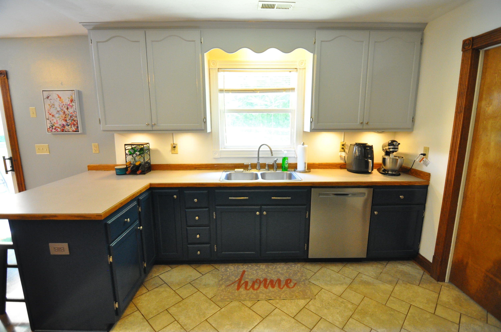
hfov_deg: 95.1
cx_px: 250
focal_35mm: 16
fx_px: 229
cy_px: 166
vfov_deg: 71.9
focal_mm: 11
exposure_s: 1/100
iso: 1600
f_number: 2.8
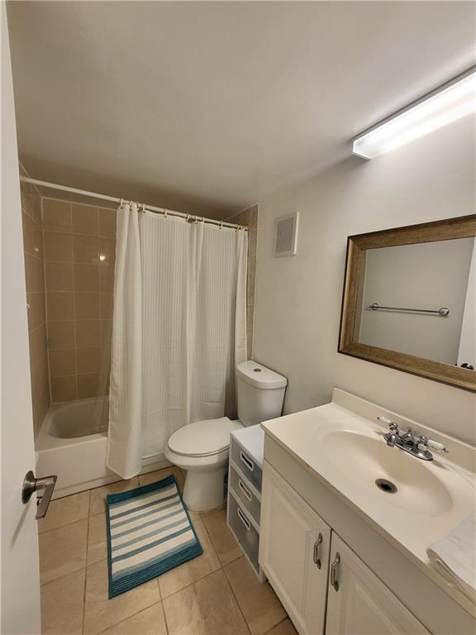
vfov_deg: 106.2
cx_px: 238
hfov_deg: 89.9
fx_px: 238
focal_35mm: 13
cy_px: 318
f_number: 2.2
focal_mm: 1.74
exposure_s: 1/60.2
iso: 64
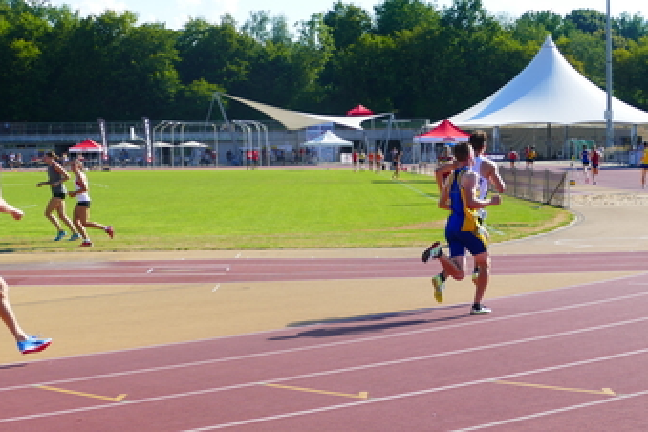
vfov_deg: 15.9
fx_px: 1548
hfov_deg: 23.5
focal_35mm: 86
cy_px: 256
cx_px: 457
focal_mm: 19.84
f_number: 3.4
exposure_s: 1/1000
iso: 125
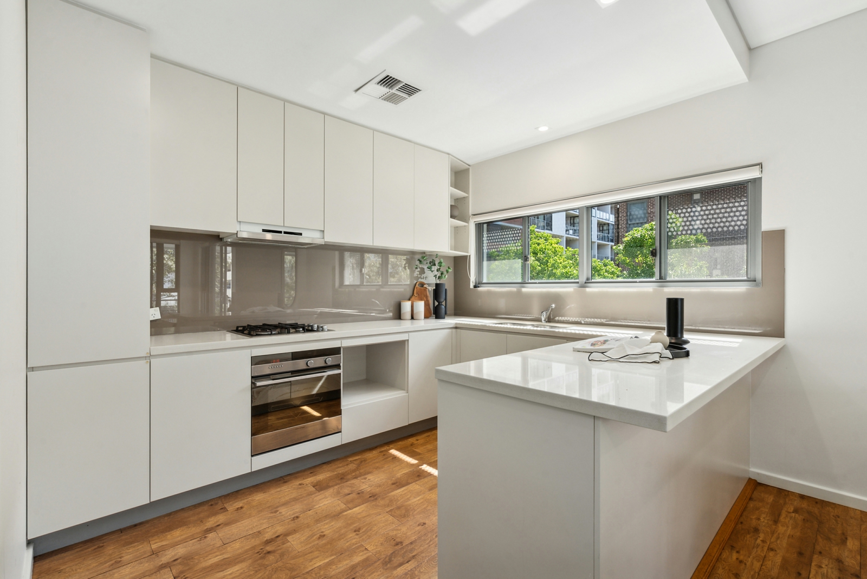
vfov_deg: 73.8
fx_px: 385
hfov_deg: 96.7
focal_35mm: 16
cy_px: 290
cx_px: 434
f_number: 11
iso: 400
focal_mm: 16
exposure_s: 1/50
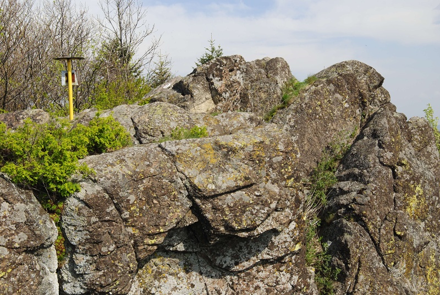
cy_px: 148
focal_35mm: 72
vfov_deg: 19.0
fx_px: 881
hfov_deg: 28.0
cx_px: 220
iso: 200
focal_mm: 48
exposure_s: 1/125
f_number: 11
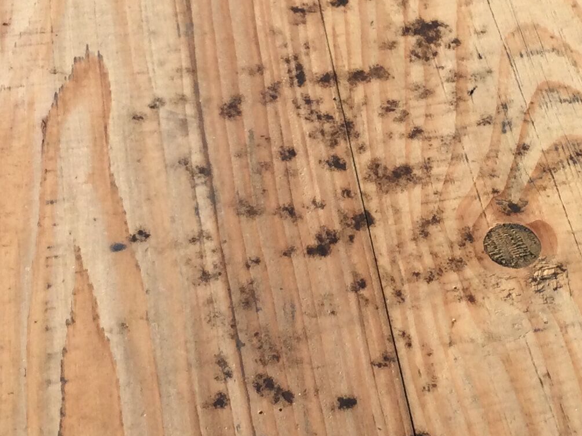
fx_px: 1698
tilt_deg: -49.7
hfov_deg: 19.4
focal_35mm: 101
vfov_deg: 14.6
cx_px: 390
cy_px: 139
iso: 25
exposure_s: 1/886
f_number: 2.4
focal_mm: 3.3
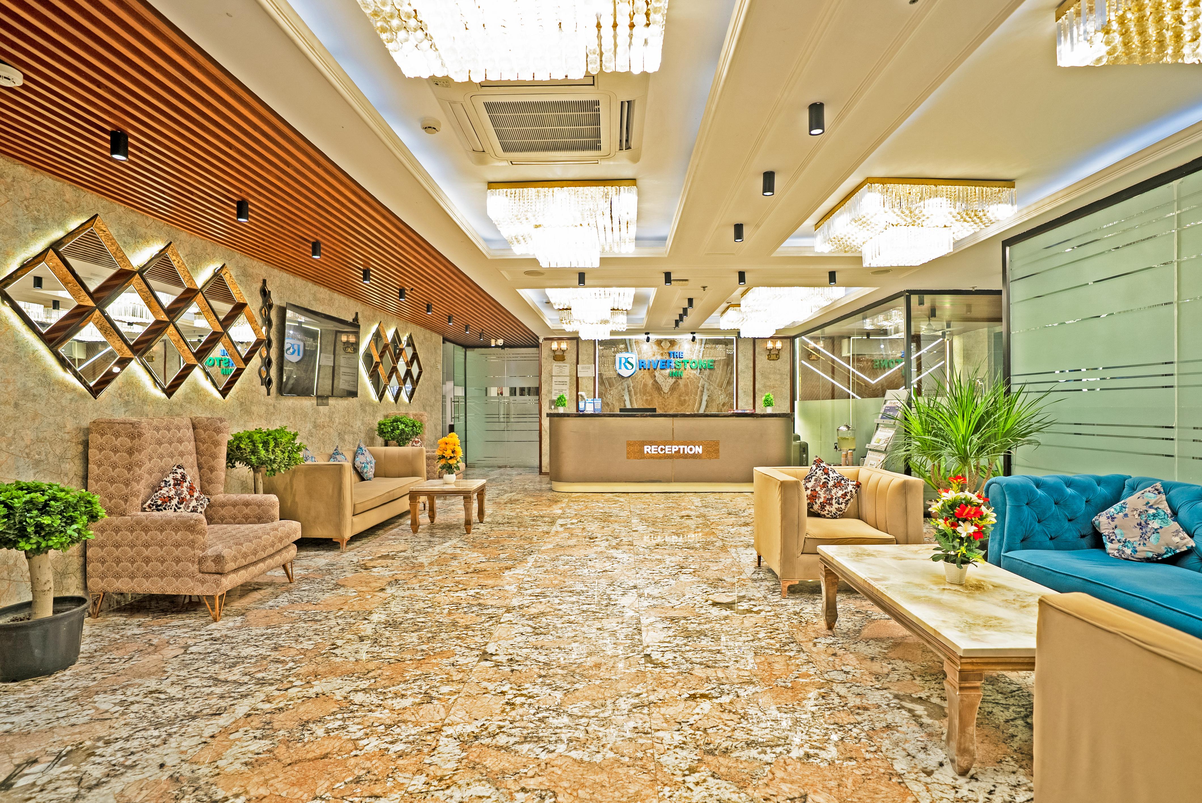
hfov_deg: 96.7
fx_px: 534
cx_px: 601
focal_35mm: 16
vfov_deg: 73.8
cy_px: 402
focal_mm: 16
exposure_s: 1/40
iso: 320
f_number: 3.5
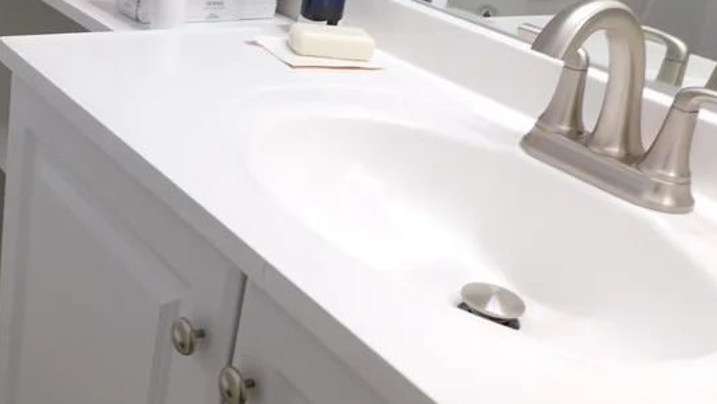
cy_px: 121
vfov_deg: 23.8
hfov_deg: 38.5
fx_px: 951
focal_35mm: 50
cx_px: 71
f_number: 3
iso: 125
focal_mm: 4.1
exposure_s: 1/40
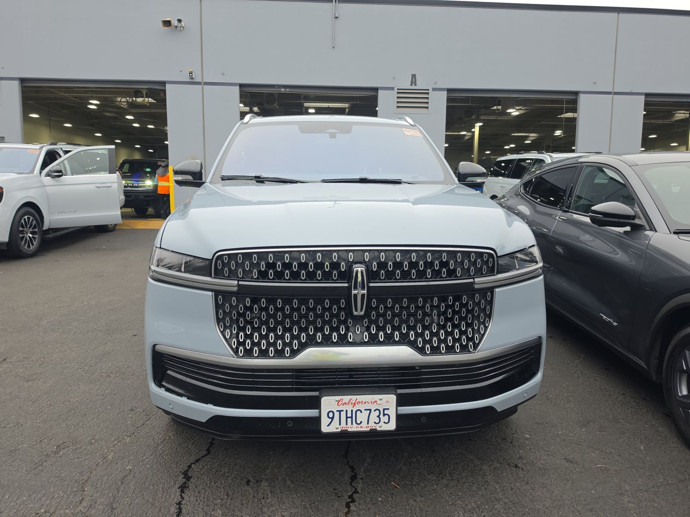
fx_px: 458
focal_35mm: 23
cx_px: 345
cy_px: 258
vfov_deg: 58.9
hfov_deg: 73.9
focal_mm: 6.5
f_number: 1.4
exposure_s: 1/136
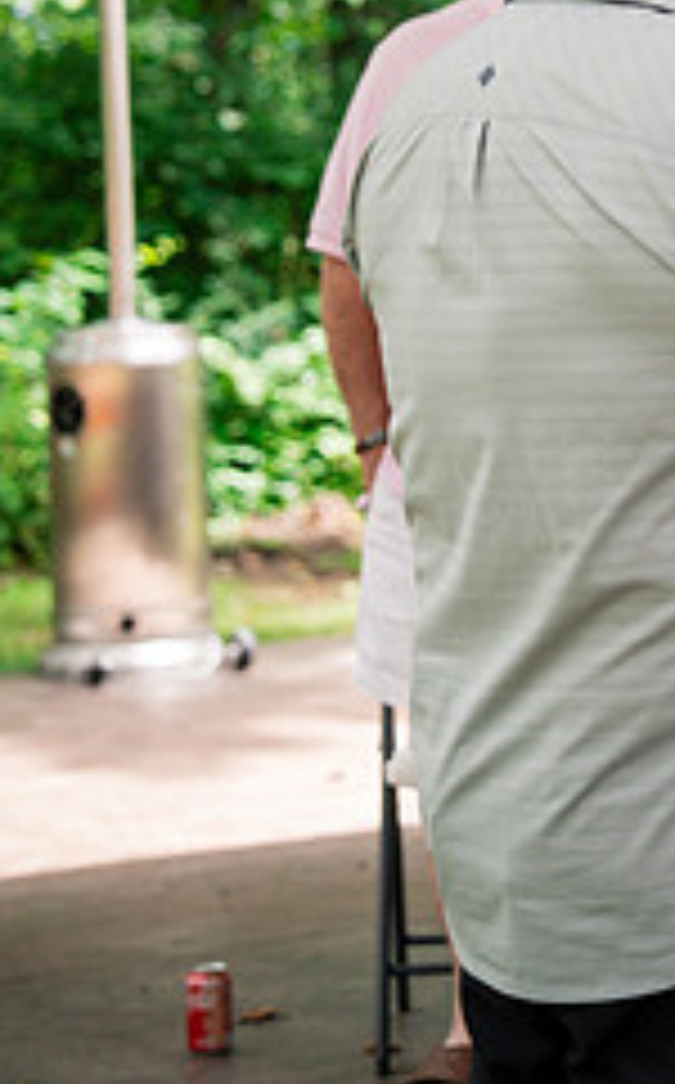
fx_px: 5078
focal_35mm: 172
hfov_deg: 7.5
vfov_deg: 12.2
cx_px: 972
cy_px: 281
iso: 400
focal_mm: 70
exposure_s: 1/400
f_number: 2.8
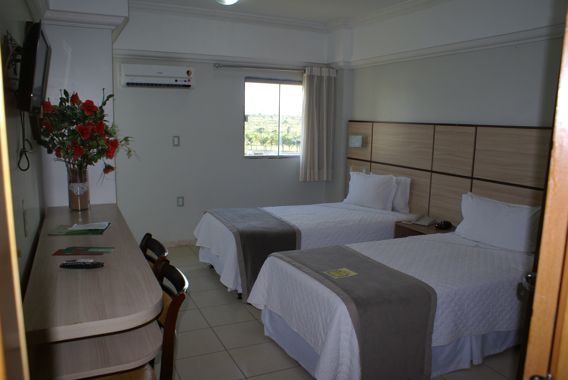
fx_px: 427
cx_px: 284
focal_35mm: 27
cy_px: 190
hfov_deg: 67.3
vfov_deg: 48.0
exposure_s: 1/80
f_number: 5.6
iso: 250
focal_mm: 18
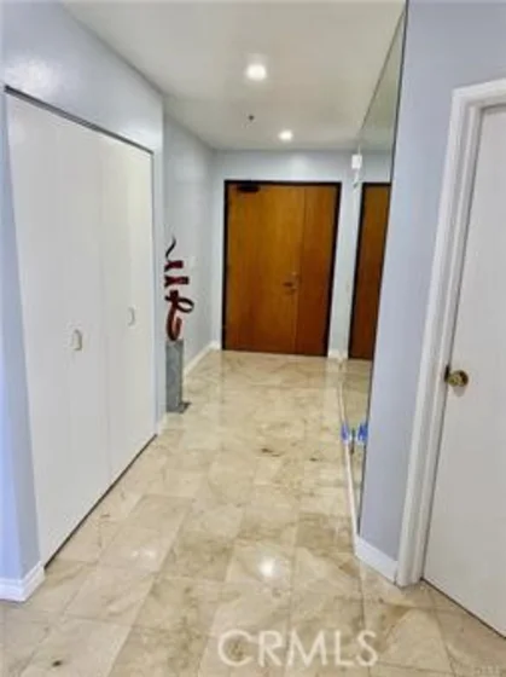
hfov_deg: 56.7
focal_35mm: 24
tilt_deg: -12.5
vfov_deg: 71.6
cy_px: 338
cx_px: 253
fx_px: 468
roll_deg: -2.3
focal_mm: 6.76
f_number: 1.78
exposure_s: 1/120
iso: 200
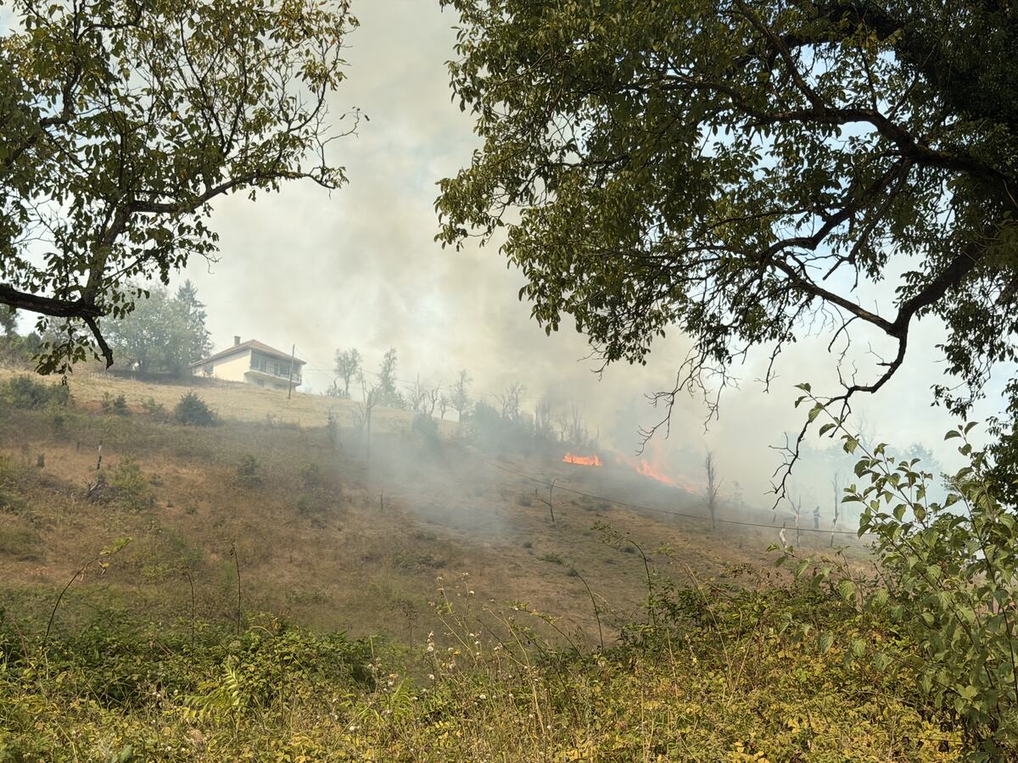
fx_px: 1412
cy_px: 382
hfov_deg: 39.7
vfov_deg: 30.3
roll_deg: -2.0
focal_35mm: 48
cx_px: 509
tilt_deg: +16.7
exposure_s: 1/3378
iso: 80
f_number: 1.78
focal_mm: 6.76
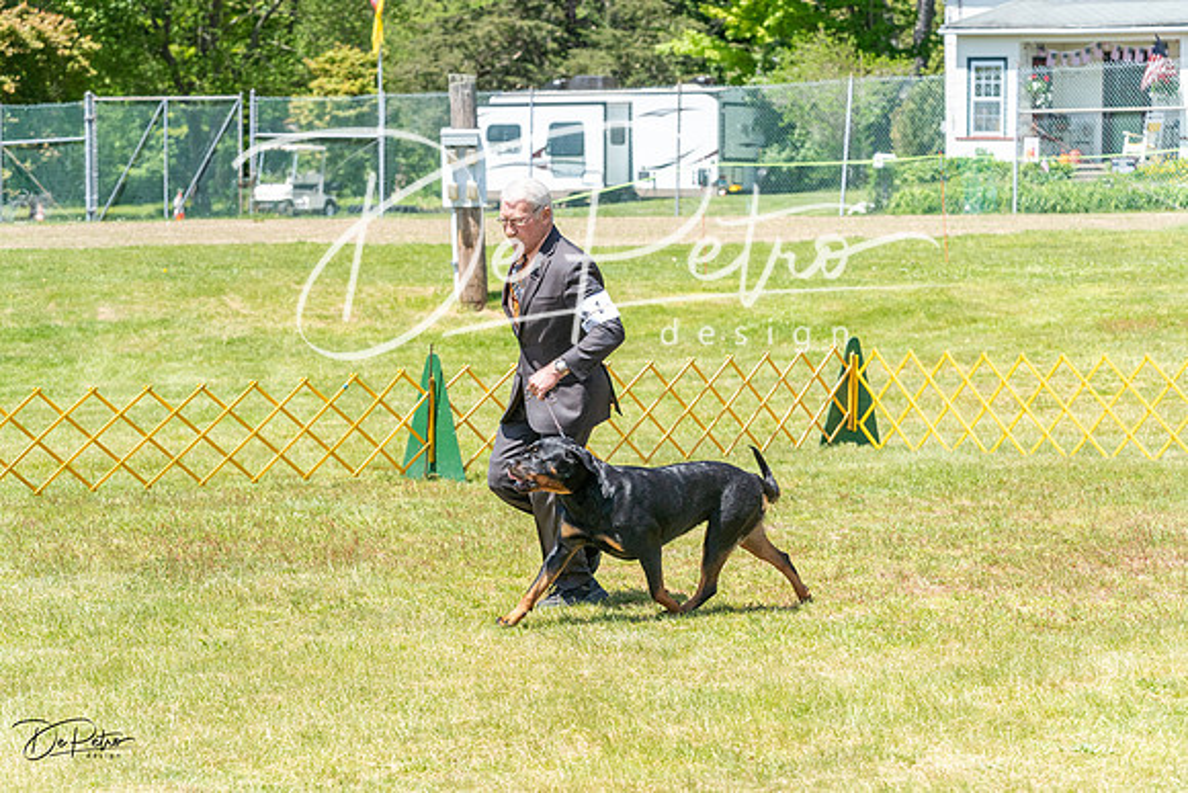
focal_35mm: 110
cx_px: 594
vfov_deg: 12.5
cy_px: 396
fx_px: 3631
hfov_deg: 18.6
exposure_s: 1/2500
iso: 1250
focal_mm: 110
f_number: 6.3
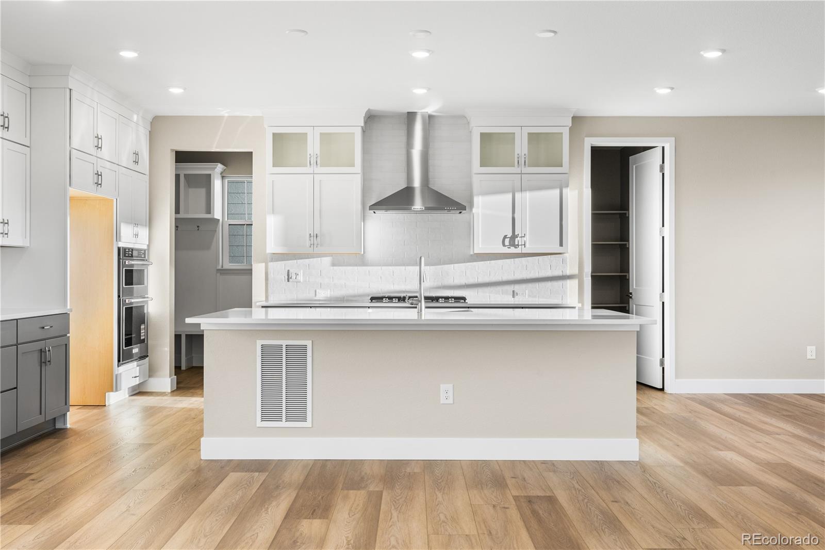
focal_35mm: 35
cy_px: 275
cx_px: 412
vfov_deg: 37.8
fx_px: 802
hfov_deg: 54.4
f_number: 8
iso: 400
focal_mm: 35
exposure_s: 1/30
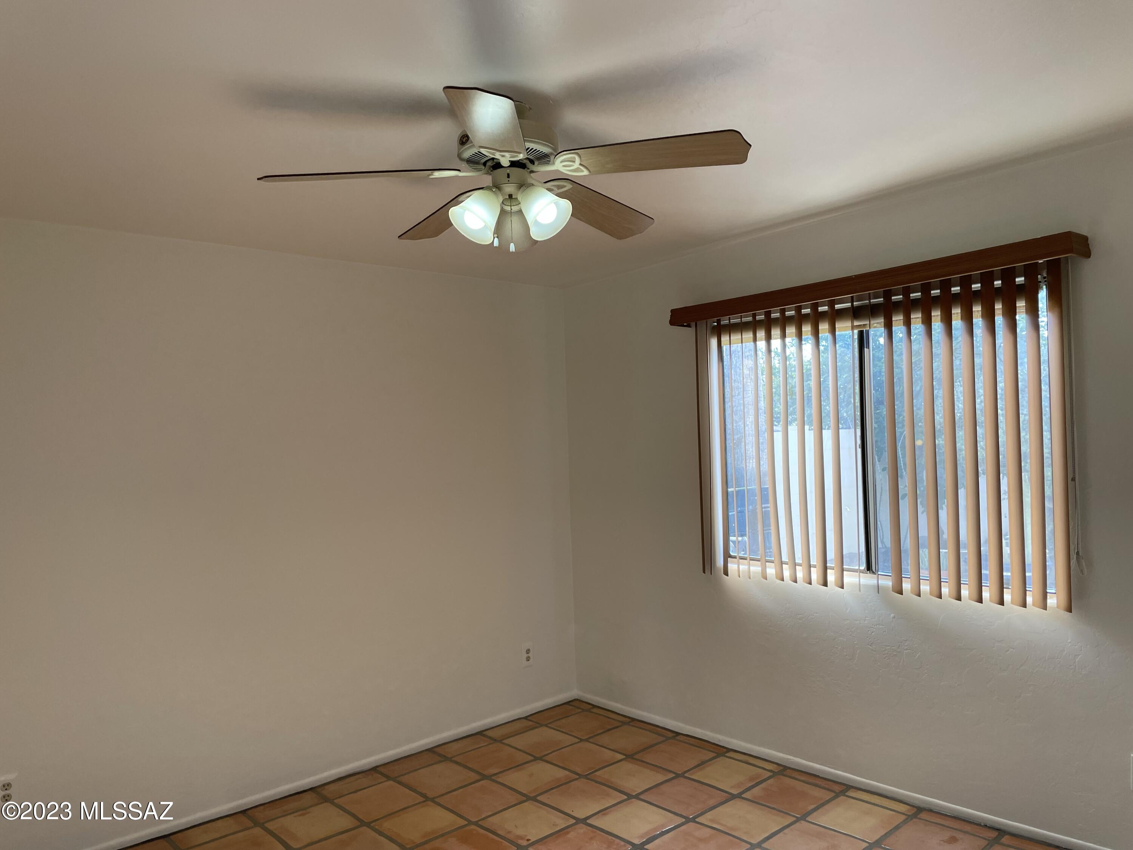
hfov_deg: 67.3
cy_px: 425
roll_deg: +2.0
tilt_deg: +1.9
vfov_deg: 53.1
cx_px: 566
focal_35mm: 26
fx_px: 851
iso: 32
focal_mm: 4.2
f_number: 1.6
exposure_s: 1/161
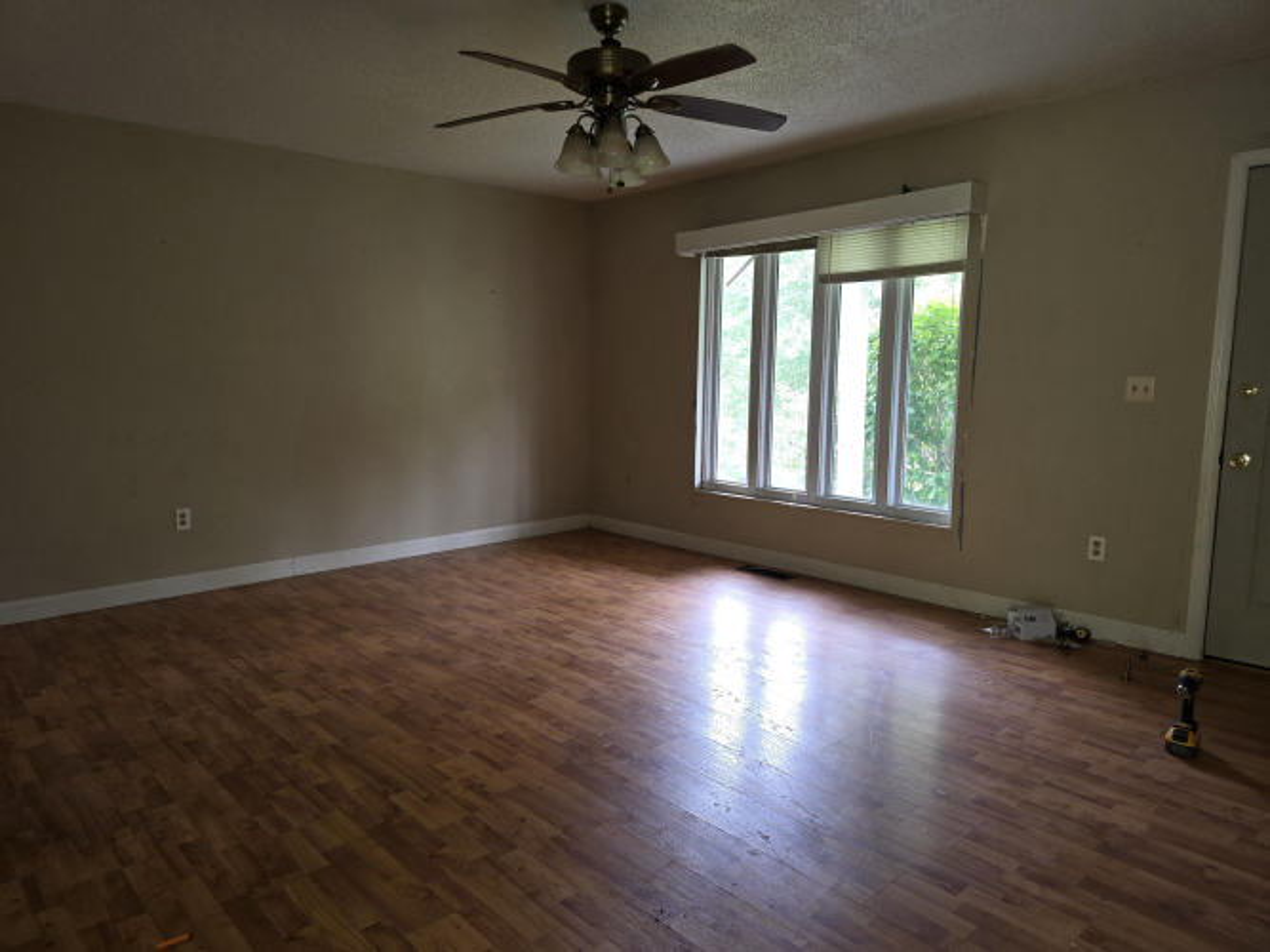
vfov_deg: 58.9
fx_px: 844
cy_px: 476
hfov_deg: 73.9
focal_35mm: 23
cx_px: 635
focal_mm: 6.3
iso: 100
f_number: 1.7
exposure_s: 1/40
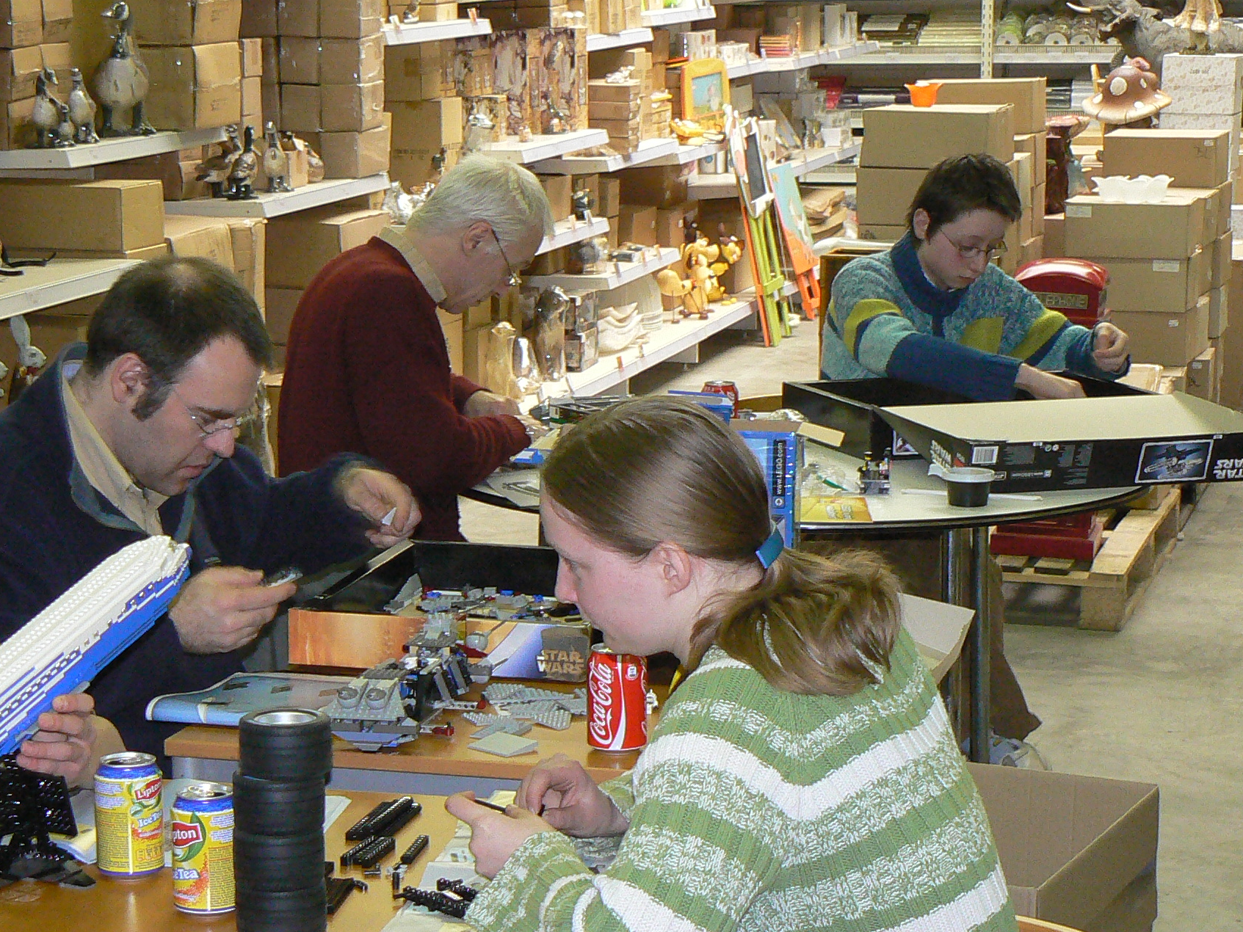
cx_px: 402
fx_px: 3519
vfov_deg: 15.1
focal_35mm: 98
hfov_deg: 20.0
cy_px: 578
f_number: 3.2
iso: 160
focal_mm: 9.8
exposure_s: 1/30
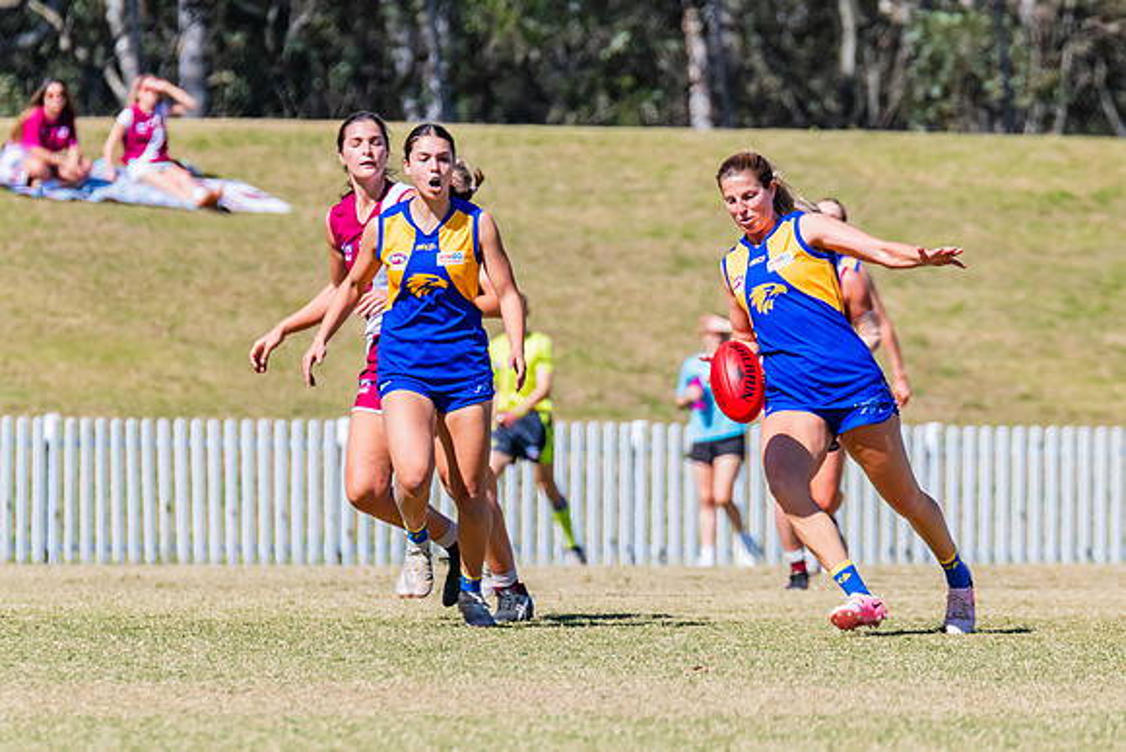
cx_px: 767
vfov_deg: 2.4
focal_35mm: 574
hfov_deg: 3.6
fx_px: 17958
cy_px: 408
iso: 800
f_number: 10
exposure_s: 1/1600
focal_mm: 420
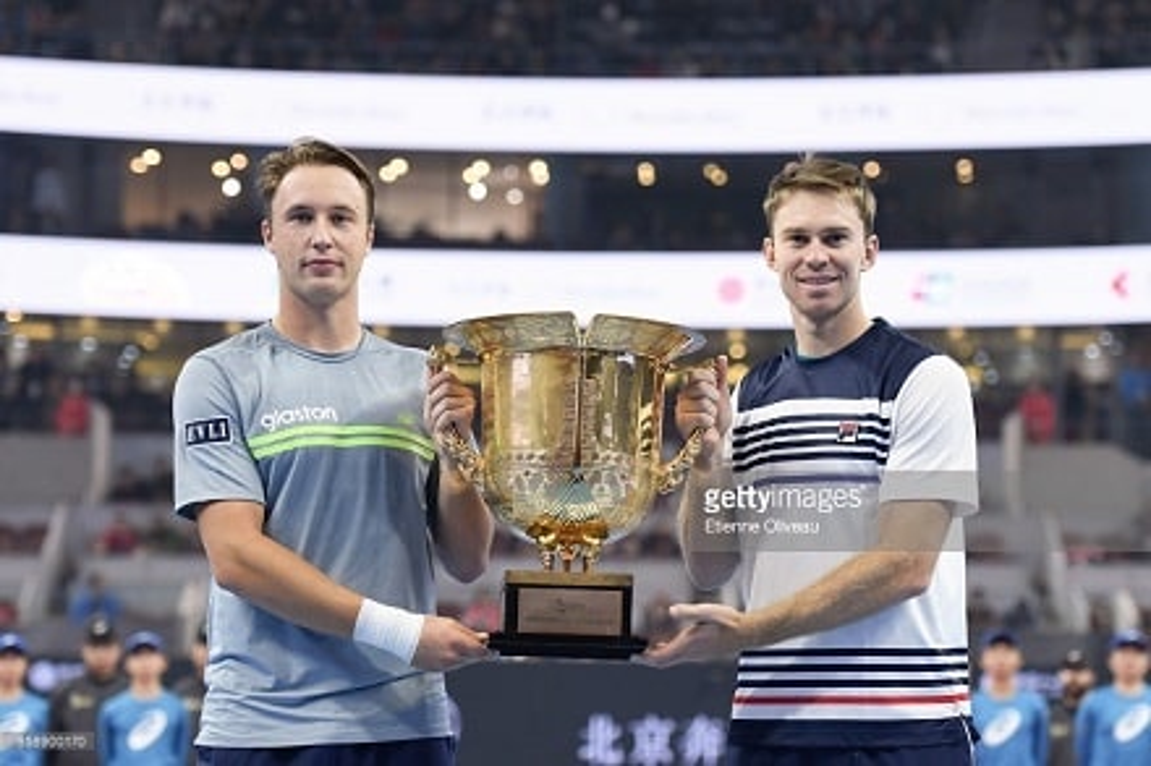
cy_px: 383
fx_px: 2748
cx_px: 576
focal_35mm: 86
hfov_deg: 23.7
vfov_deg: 15.9
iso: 800
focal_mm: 86
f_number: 2.8
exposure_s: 1/500
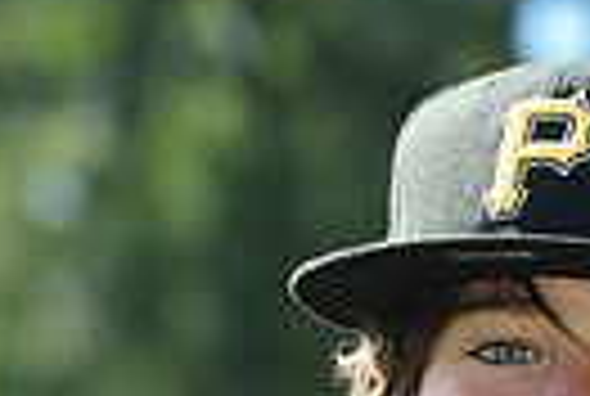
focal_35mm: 494
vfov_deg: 2.8
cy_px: 657
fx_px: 8115
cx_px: 613
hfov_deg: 4.2
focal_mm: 112
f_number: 5
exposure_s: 1/320
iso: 200
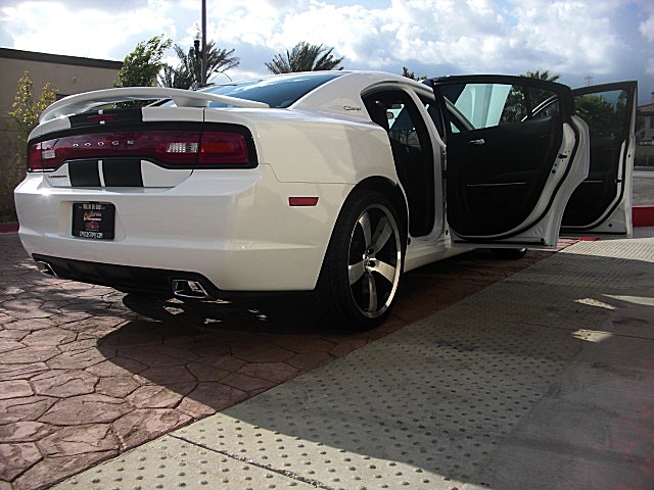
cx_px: 327
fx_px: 680
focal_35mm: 36
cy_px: 245
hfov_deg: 51.4
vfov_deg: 39.7
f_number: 2.8
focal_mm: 6.3
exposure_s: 1/1000
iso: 50
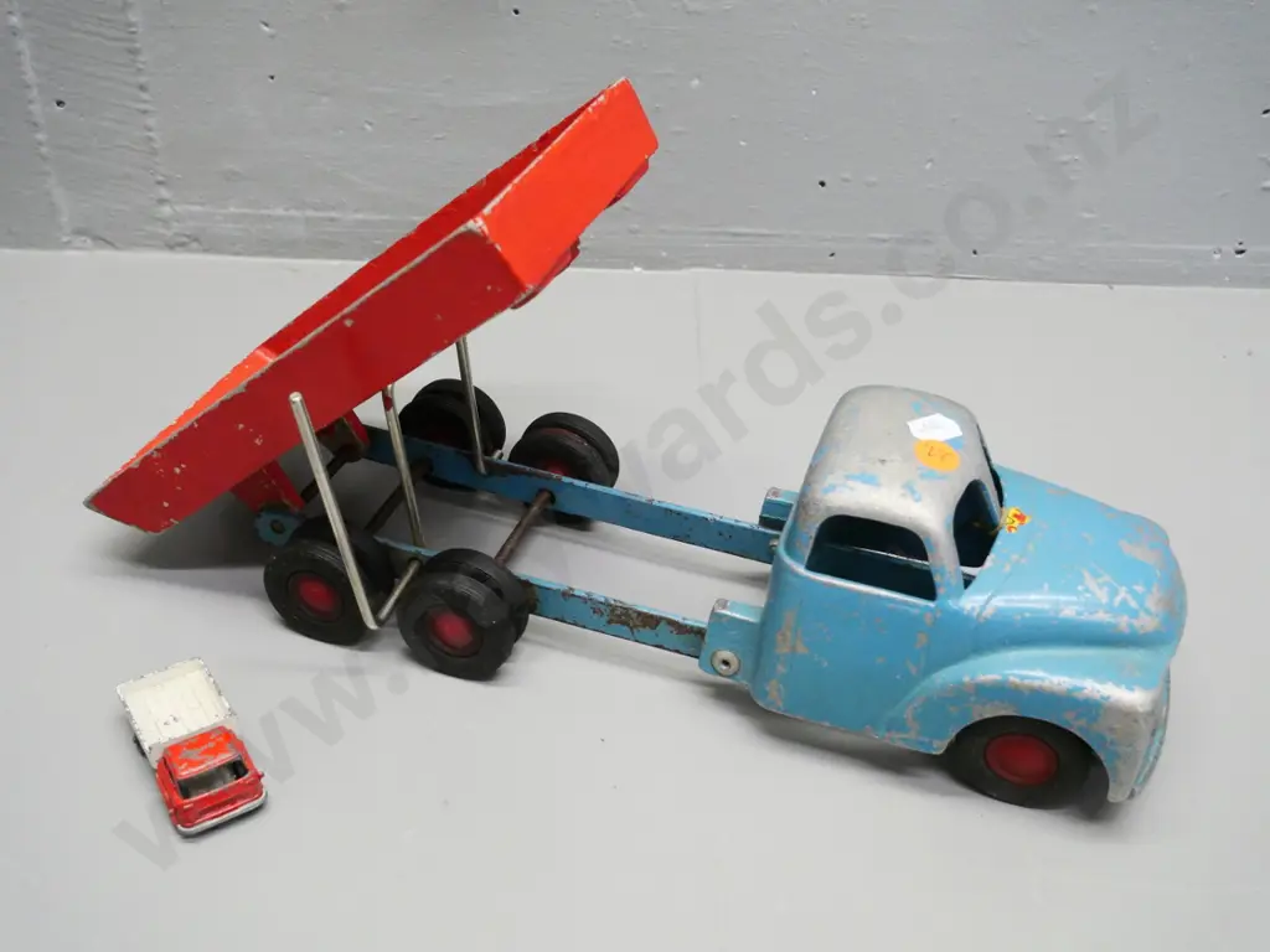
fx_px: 1321
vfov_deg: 39.7
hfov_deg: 51.4
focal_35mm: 36
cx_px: 635
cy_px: 476
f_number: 5.6
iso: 3200
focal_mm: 18
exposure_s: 1/100
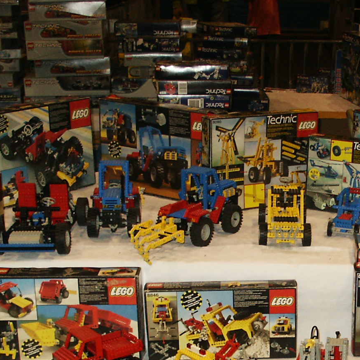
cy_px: 334
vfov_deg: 20.9
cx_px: 297
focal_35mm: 81
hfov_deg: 21.1
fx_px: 953
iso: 200
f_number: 3
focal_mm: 7.18
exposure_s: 1/45
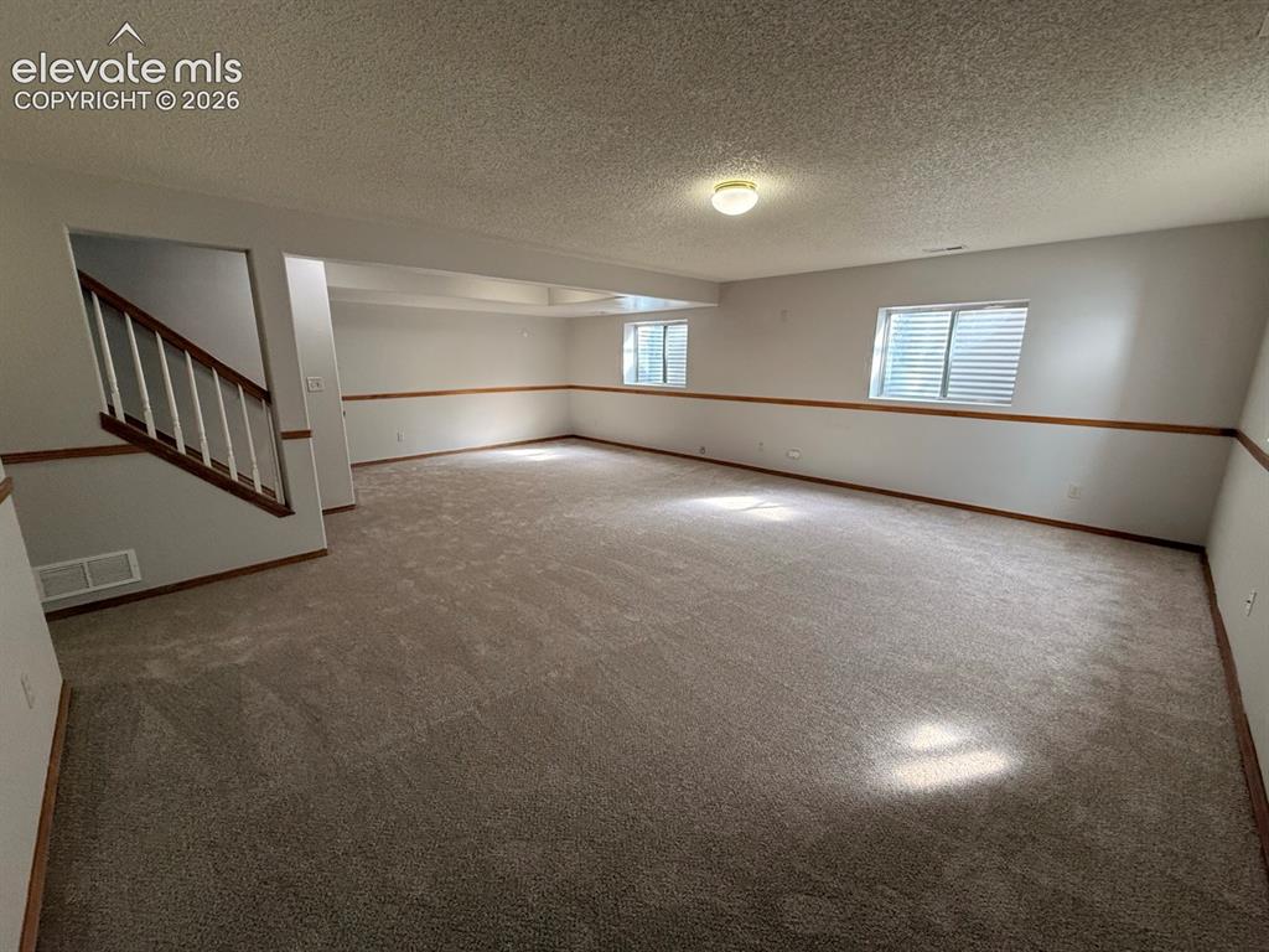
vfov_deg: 85.7
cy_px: 476
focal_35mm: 14
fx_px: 513
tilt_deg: -12.2
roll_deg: -0.3
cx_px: 634
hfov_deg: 102.1
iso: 200
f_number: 2.2
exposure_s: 1/120
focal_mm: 2.22
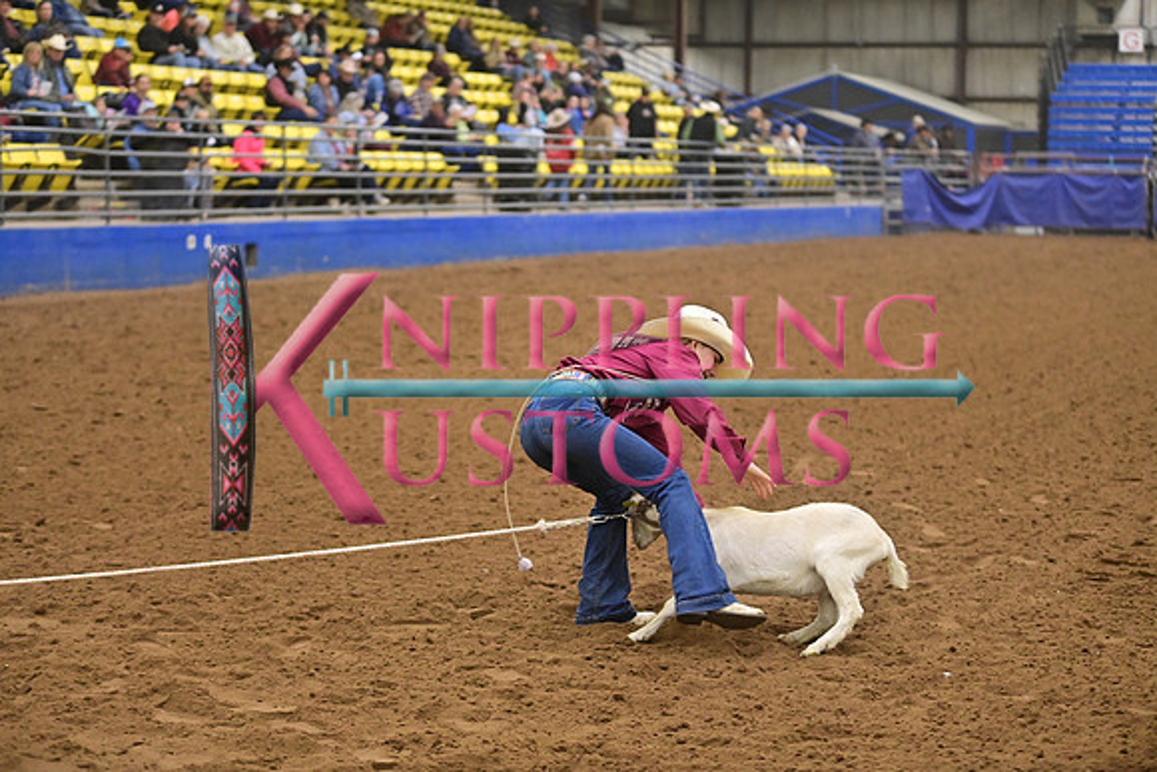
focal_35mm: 82
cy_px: 386
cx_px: 578
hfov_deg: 24.8
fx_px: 2636
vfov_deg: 16.7
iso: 5000
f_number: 2.8
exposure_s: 1/640
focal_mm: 82
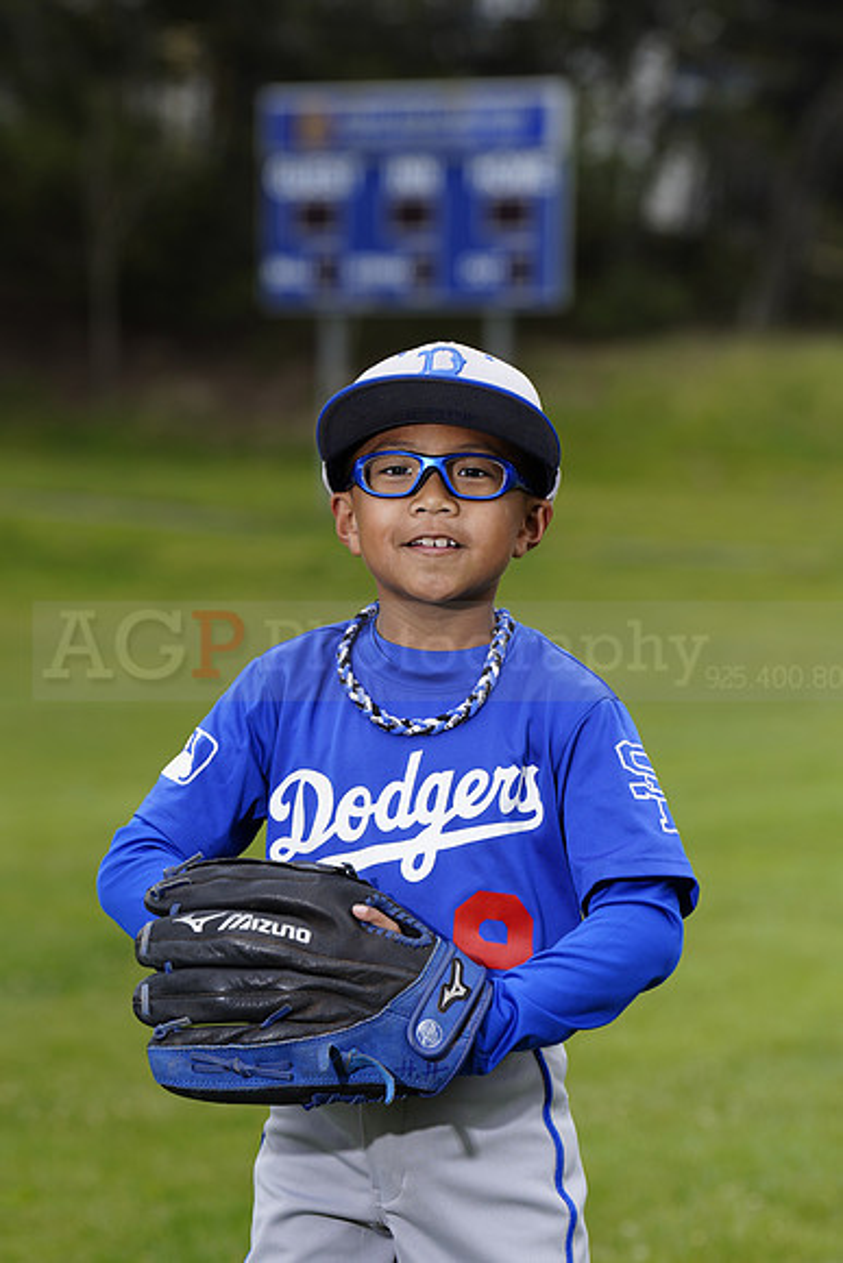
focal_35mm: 178
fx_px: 6248
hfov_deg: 7.7
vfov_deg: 11.5
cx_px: 422
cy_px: 632
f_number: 6.3
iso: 100
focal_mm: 178
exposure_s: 1/250
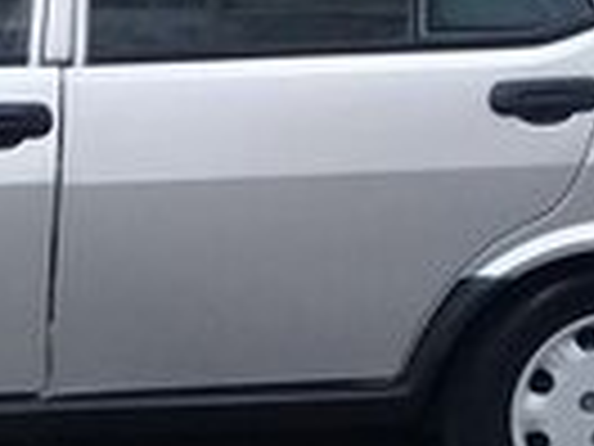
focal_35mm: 155
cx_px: -36
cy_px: 583
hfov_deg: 12.6
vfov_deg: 9.4
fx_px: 2660
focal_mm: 3.3
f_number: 2.2
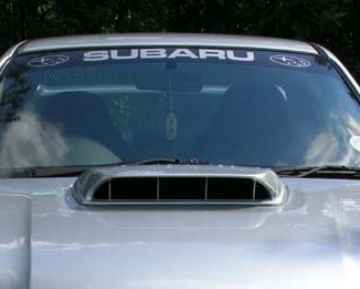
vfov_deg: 10.1
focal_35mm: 151
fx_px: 1609
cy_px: 317
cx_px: 172
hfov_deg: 12.8
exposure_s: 1/137
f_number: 6.1
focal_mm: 10.4
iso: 50
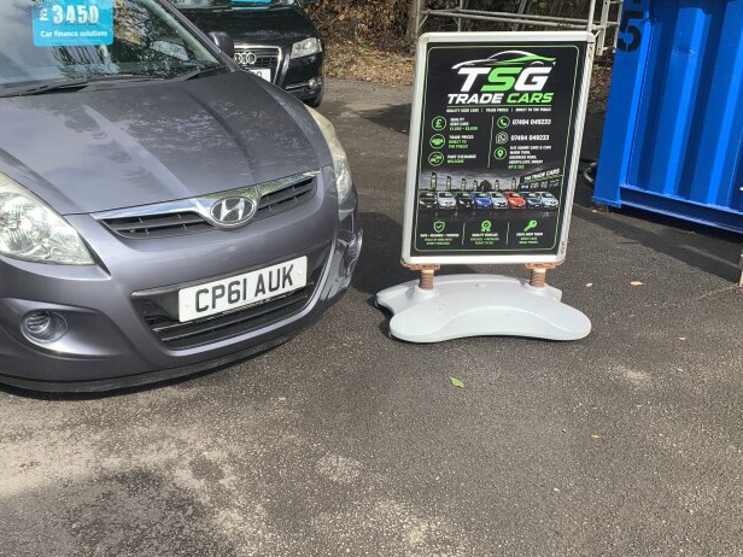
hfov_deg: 47.9
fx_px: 816
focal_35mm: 38
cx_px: 229
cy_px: 278
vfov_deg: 37.7
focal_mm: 4.25
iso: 25
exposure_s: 1/696
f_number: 1.8
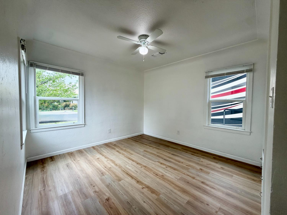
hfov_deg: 102.1
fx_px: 116
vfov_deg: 85.7
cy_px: 108
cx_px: 144
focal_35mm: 14
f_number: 2.2
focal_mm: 2.22
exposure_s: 1/120
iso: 125
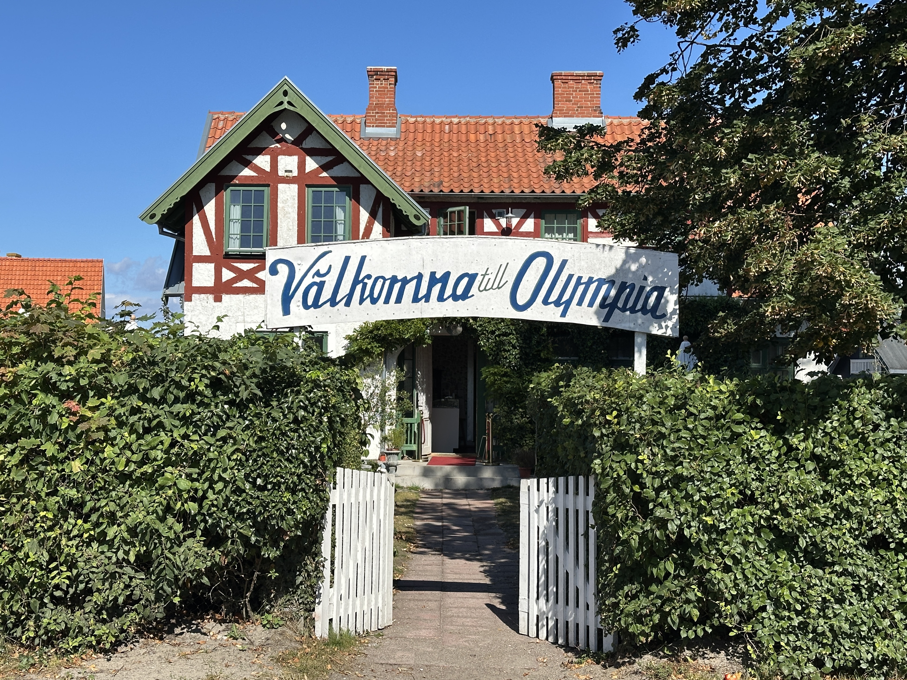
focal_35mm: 48
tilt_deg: +1.5
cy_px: 340
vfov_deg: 30.3
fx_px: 1258
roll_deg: +0.2
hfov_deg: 39.7
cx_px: 454
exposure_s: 1/5000
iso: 64
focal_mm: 6.86
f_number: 1.78
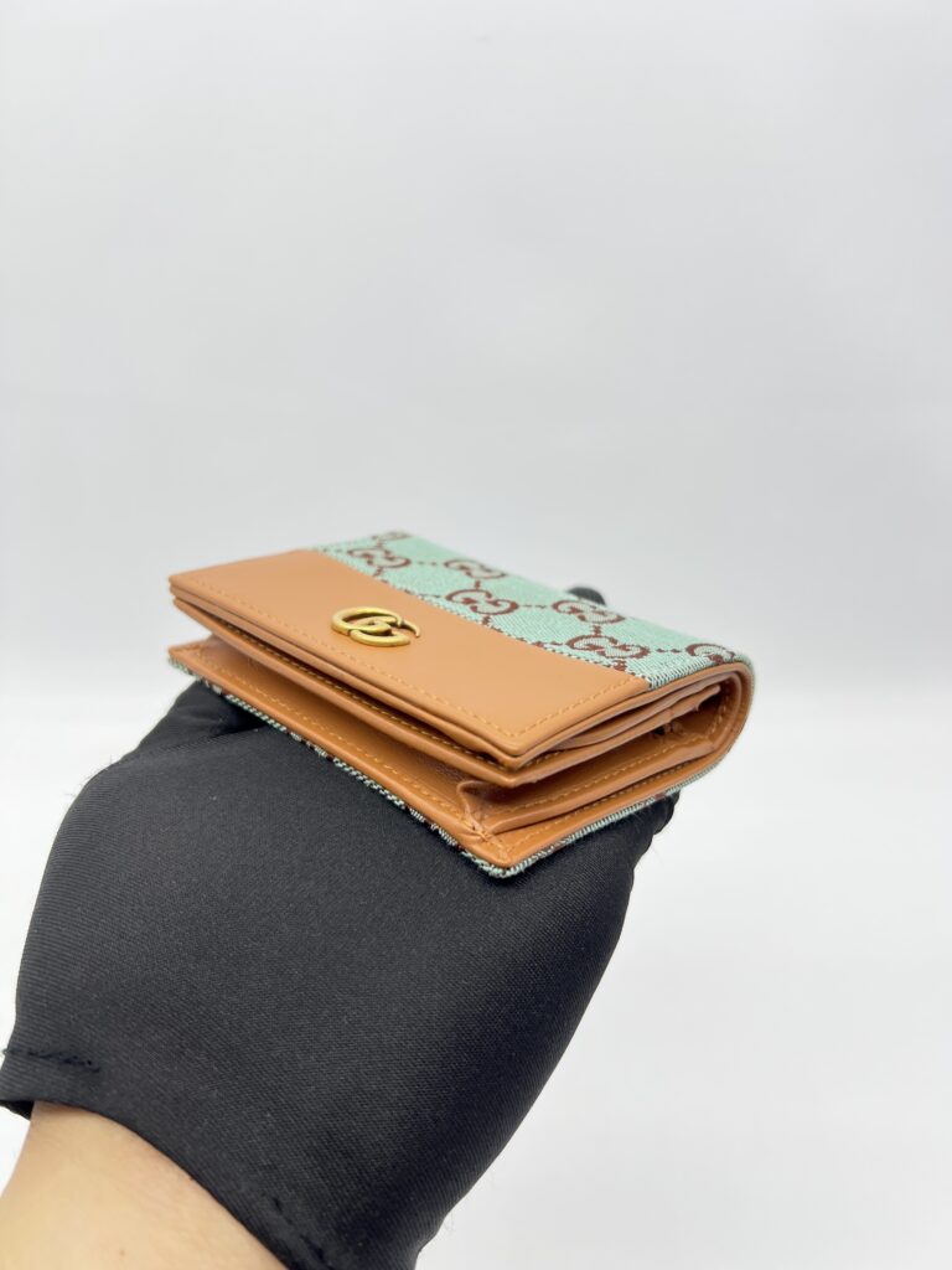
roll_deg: +0.4
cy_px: 635
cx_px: 476
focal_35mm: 26
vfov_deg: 67.3
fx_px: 953
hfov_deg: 53.1
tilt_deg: -29.7
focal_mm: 5.7
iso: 32
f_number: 1.5
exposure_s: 1/105
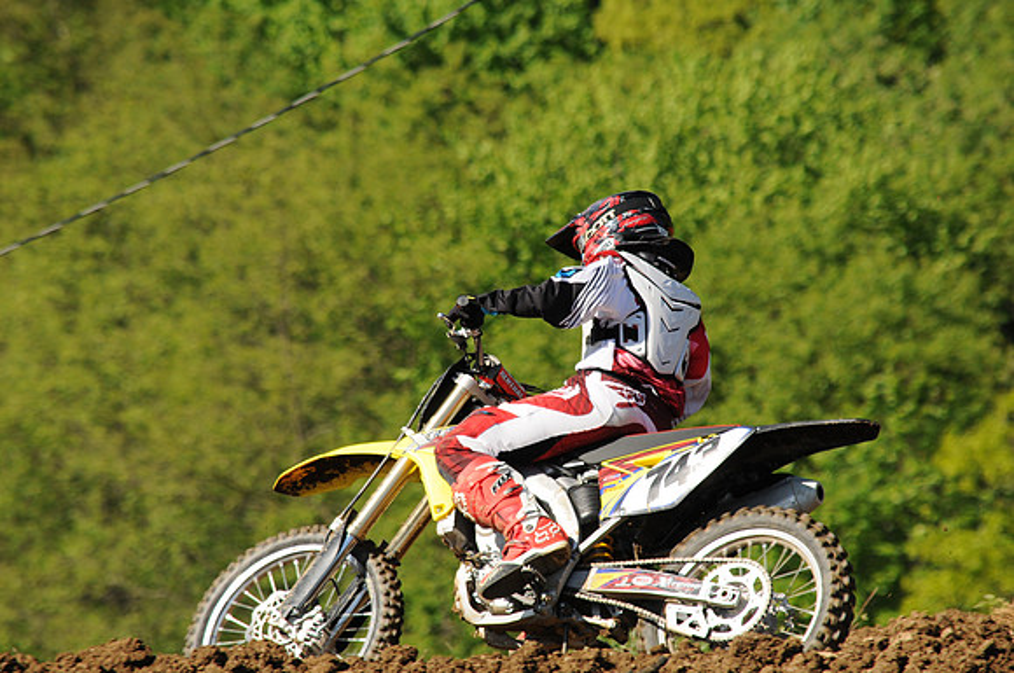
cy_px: 336
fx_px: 10970
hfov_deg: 5.3
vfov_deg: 3.5
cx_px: 507
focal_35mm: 390
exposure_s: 1/1000
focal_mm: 260
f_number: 8
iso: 400
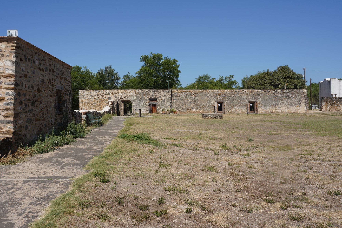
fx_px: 295
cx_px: 171
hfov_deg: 60.3
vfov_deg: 42.3
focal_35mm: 31
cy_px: 114
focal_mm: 31
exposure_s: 1/100
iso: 100
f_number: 18
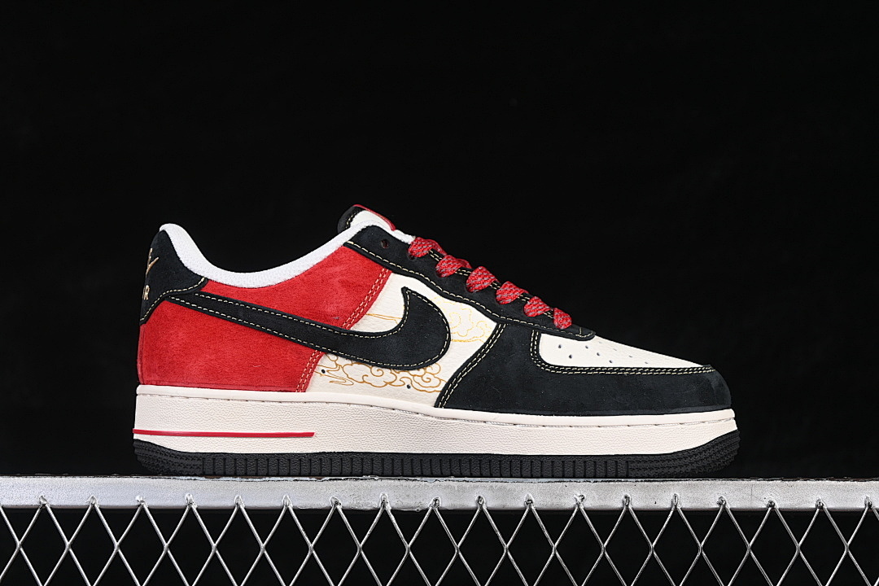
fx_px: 1831
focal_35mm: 75
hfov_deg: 27.0
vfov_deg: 18.2
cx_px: 440
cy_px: 293
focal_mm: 50
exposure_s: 1/80
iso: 160
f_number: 7.1
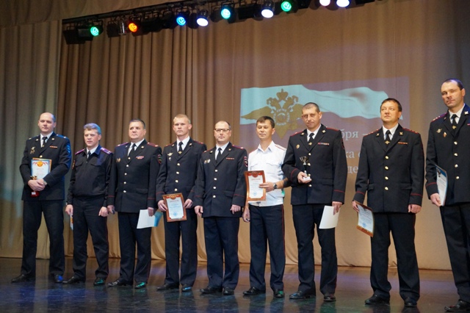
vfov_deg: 29.8
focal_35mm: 45
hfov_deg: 43.6
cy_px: 156
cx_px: 235
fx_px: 587
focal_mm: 30
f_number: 5
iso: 3200
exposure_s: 1/160
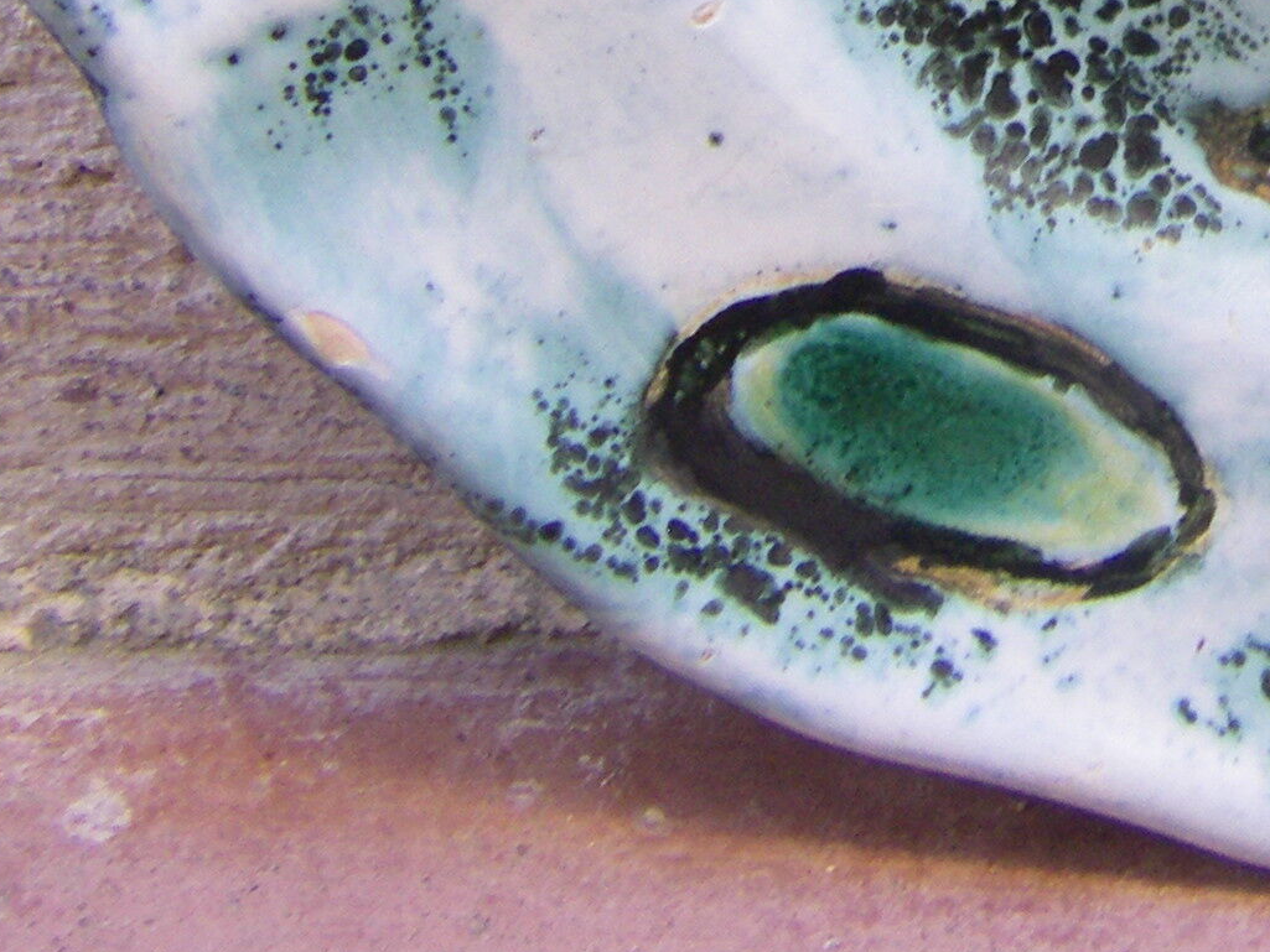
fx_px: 4440
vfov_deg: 11.6
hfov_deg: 15.6
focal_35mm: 121
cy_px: -540
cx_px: 1548
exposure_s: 1/50
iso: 160
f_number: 3.5
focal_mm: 6.3
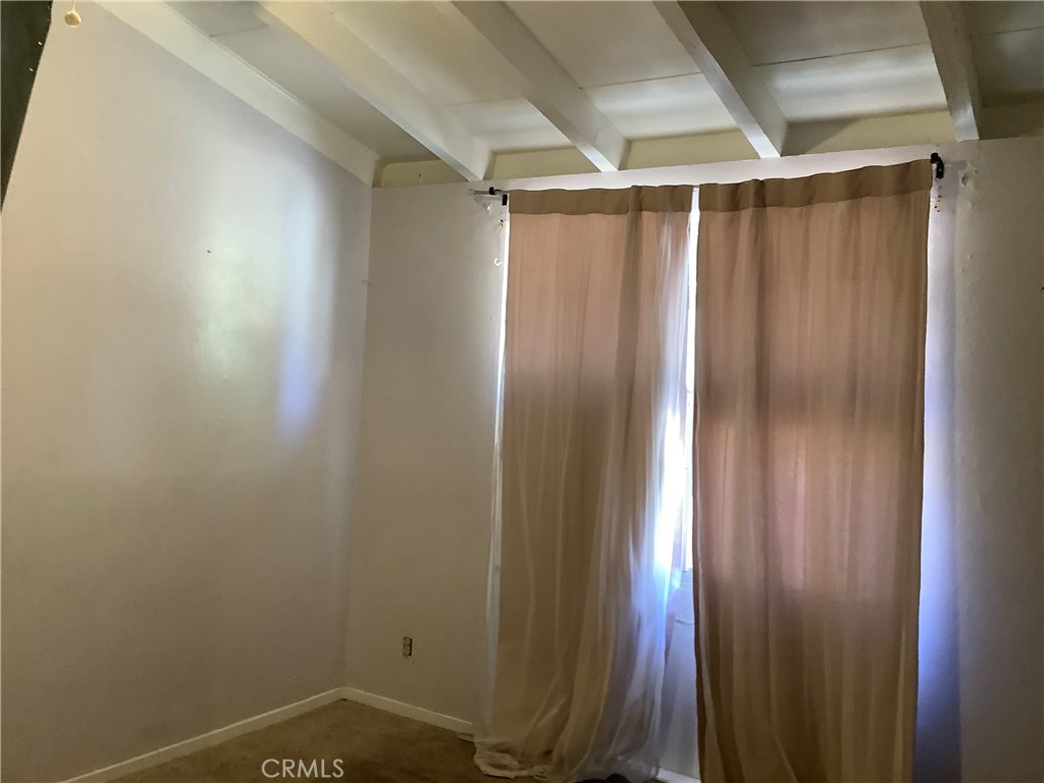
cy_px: 392
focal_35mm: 31
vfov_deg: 45.4
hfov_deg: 58.4
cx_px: 522
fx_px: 935
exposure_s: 1/60
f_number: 2.4
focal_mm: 3.3
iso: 320
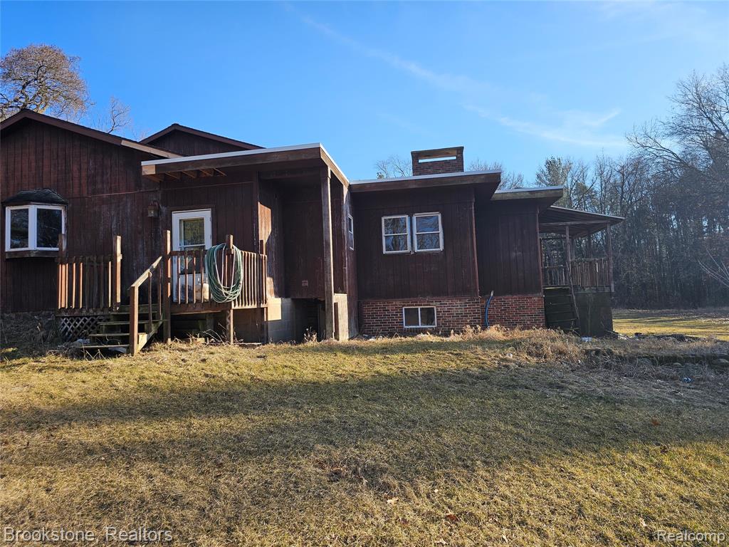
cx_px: 364
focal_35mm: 23
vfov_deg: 58.9
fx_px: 484
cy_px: 274
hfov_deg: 73.9
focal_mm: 6.3
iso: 10
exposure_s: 1/367
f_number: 1.7
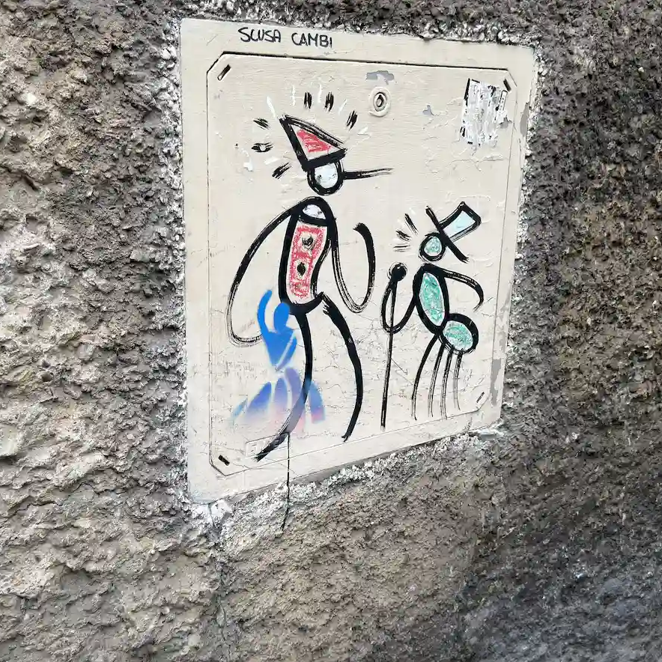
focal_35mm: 42
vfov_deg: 40.0
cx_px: 320
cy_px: 329
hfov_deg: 40.0
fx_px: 909
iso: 64
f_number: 1.78
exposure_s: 1/325
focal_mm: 6.76
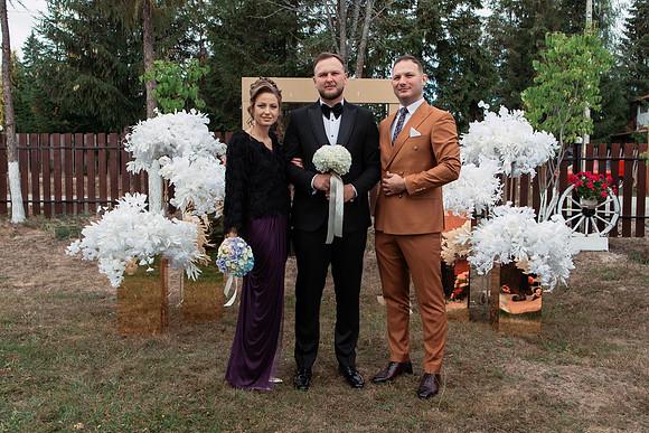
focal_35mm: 35
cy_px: 216
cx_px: 324
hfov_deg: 54.4
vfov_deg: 37.9
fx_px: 631
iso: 320
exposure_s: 1/1000
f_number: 5
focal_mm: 35
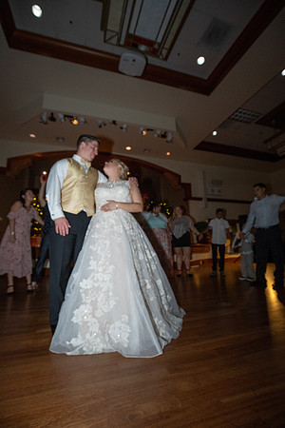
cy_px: 214
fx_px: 190
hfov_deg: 73.7
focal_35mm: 16
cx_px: 142
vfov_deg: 96.7
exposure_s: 1/250
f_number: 5.6
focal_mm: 16
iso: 8000
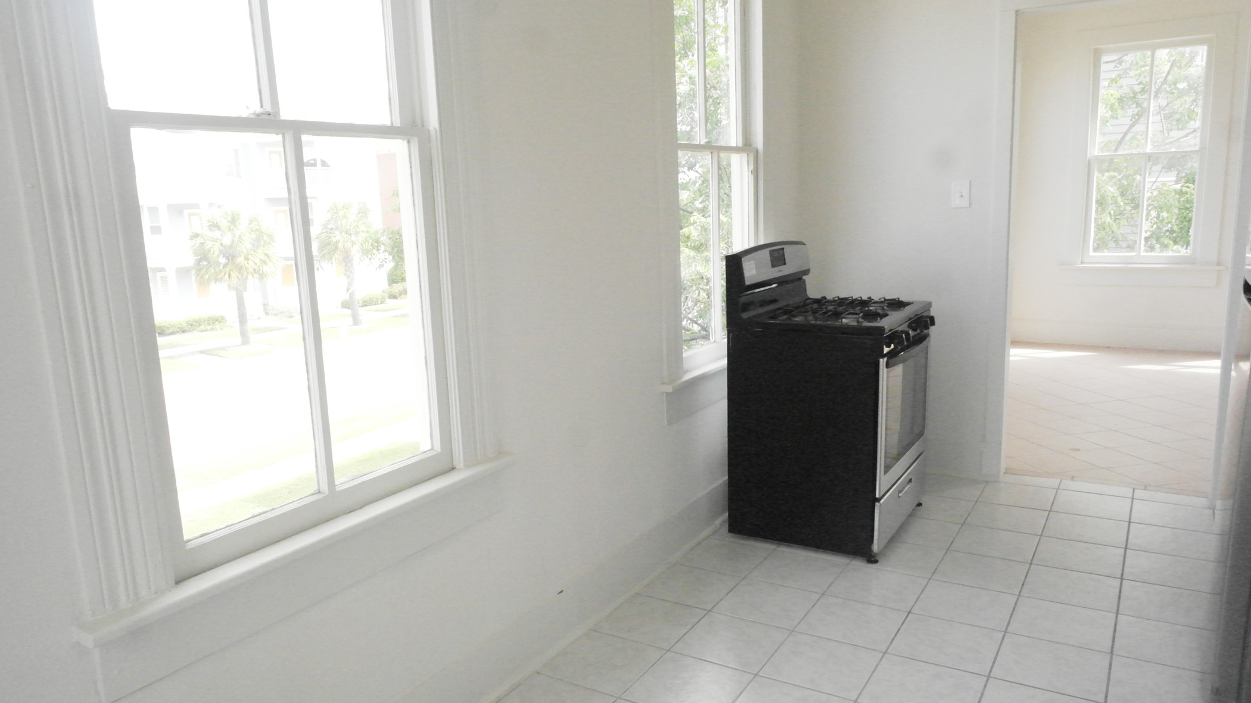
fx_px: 862
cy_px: 369
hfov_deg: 71.9
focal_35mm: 26
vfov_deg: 44.4
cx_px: 621
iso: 6400
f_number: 9
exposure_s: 1/640
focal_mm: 16
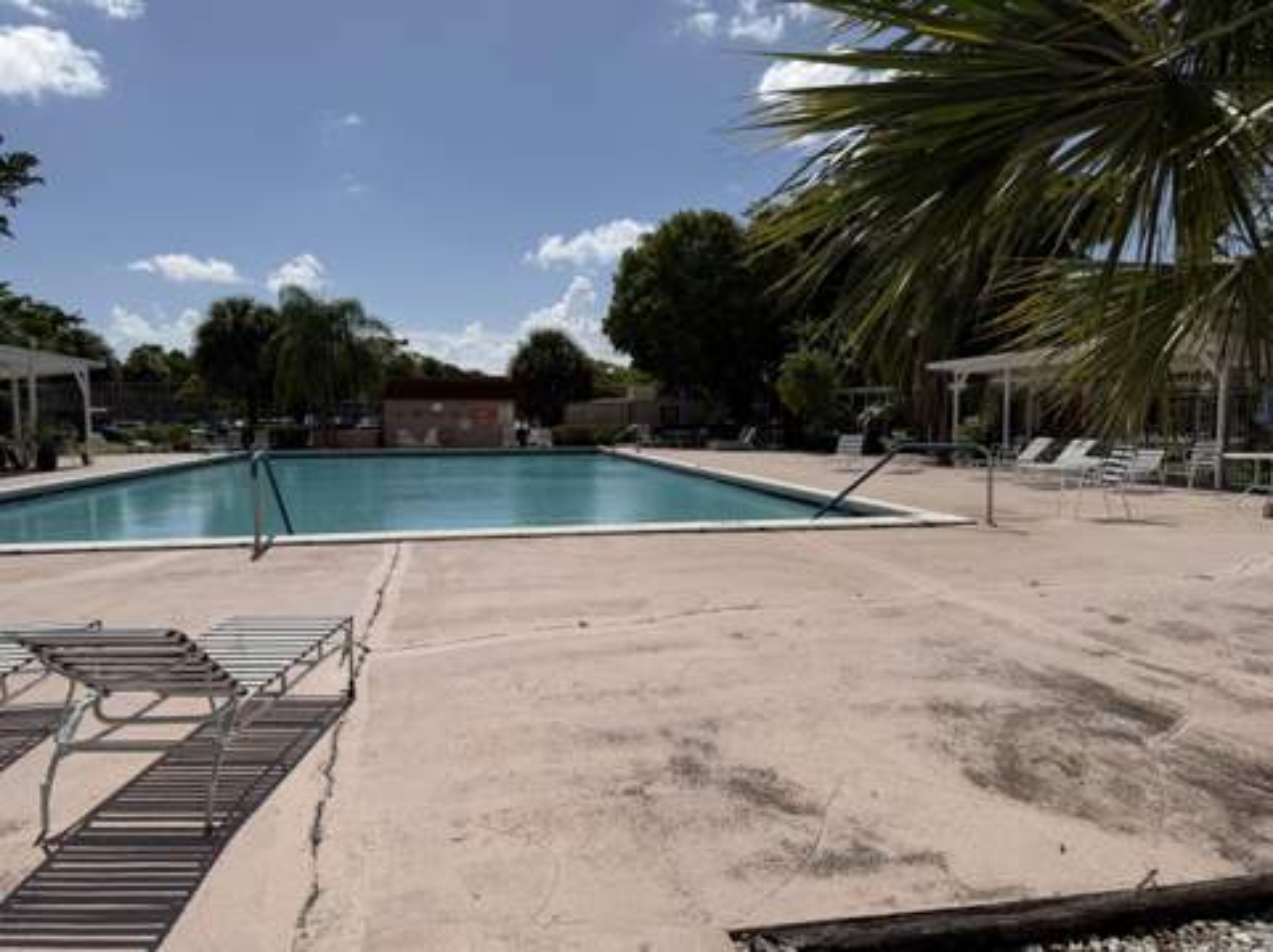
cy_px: 476
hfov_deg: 71.7
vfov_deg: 56.7
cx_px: 636
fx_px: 882
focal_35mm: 24
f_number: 1.78
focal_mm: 6.76
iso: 80
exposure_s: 1/11905
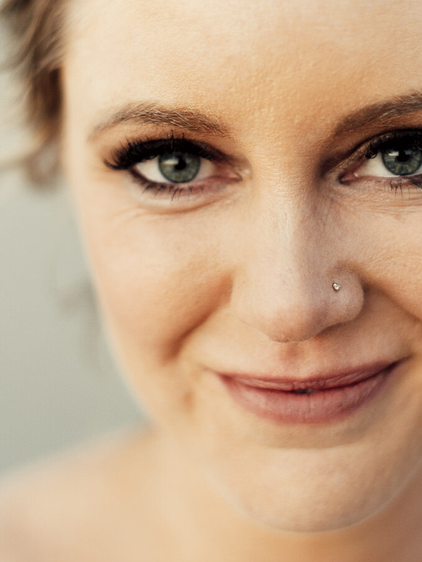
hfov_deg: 17.4
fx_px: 1382
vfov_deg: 22.9
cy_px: 166
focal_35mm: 85
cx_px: 192
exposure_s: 1/200
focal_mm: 50
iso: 400
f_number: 2
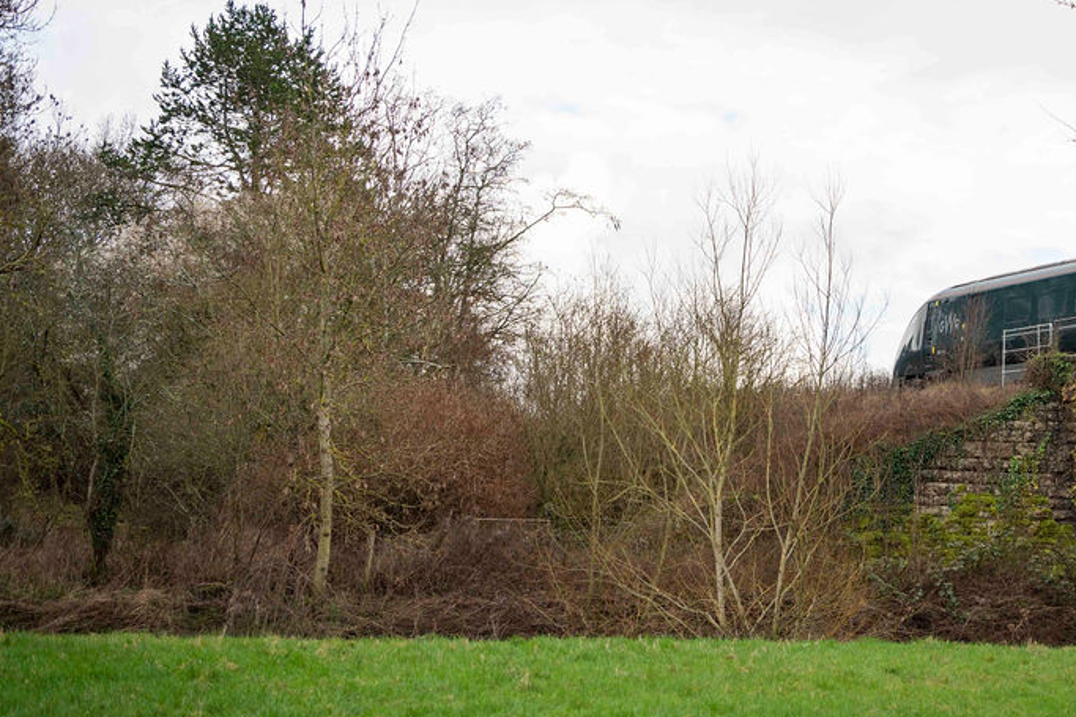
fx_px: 2062
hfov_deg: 28.9
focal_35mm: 69
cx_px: 762
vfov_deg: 19.7
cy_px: 358
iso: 125
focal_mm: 46
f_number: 3.5
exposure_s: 1/1000
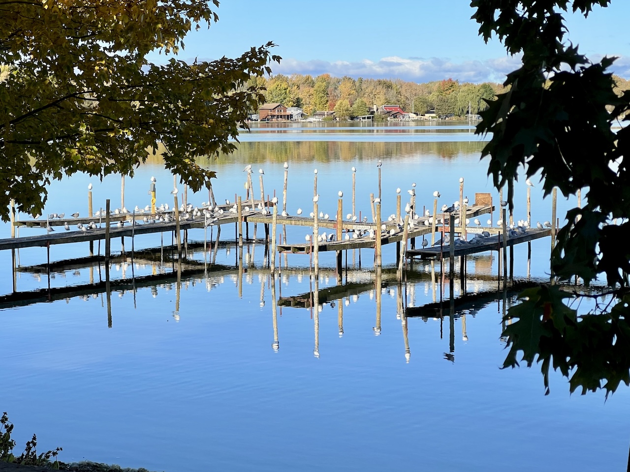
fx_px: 1401
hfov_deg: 25.3
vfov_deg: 19.1
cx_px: 315
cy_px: 236
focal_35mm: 77
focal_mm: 9
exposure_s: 1/652
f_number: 2.8
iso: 32
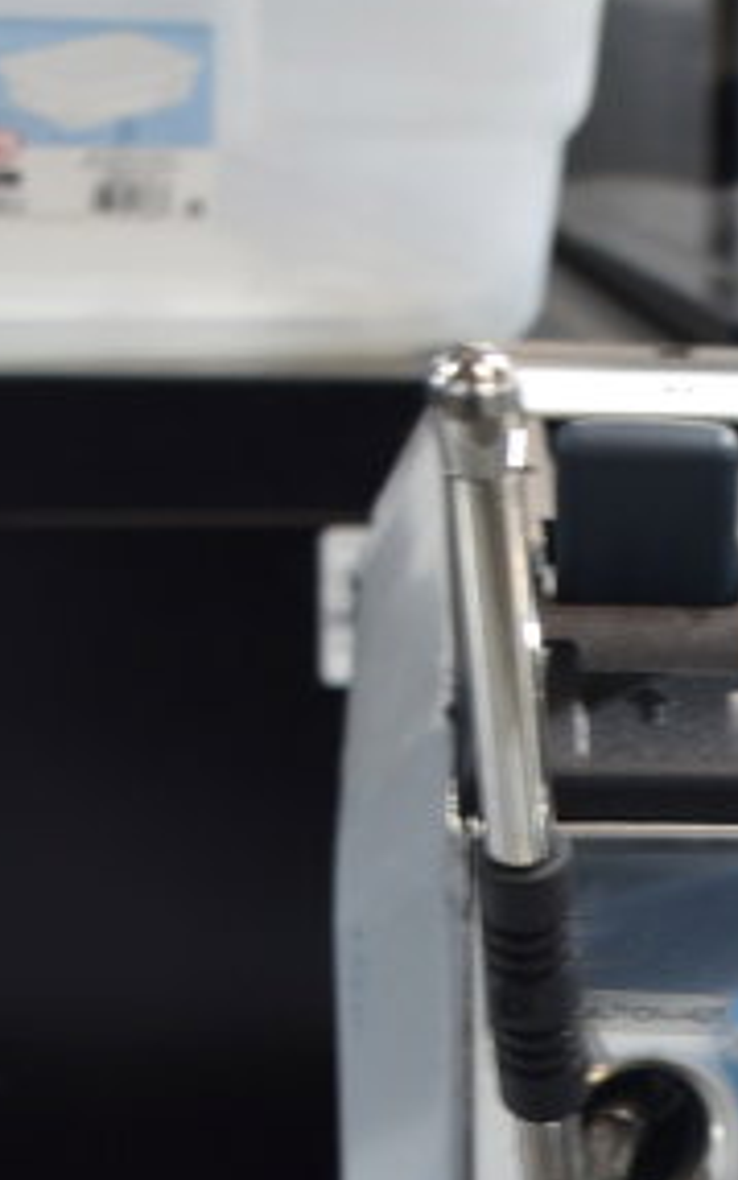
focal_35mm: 127
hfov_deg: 10.0
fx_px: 4083
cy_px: 1665
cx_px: 1126
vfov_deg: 15.4
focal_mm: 26
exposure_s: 1/40
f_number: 4
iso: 220
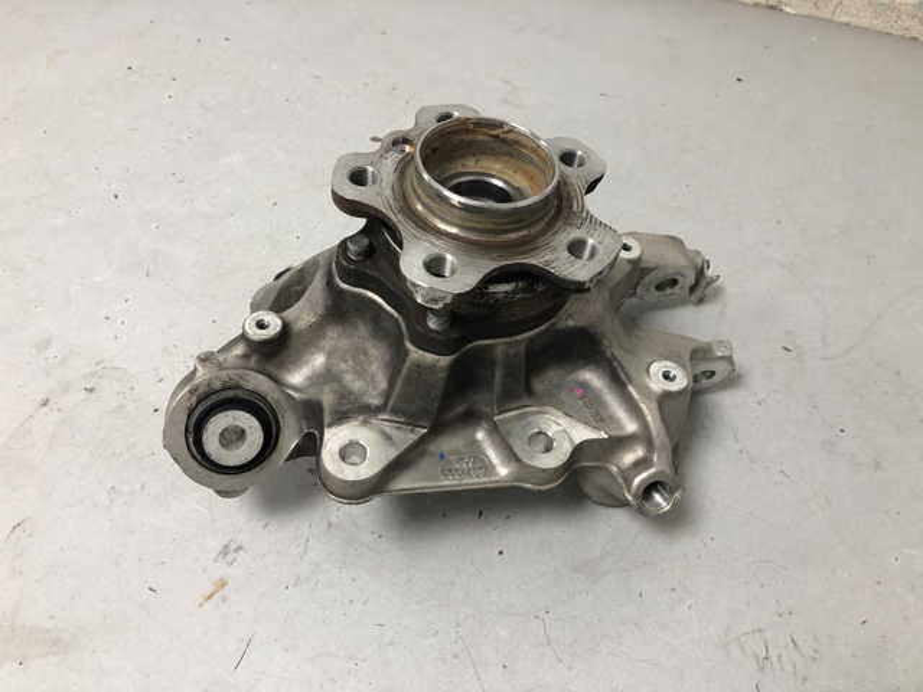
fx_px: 747
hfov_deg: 63.4
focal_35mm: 28
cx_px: 462
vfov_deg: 49.7
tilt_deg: -52.7
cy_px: 346
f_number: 1.8
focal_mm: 4
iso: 32
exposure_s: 1/25
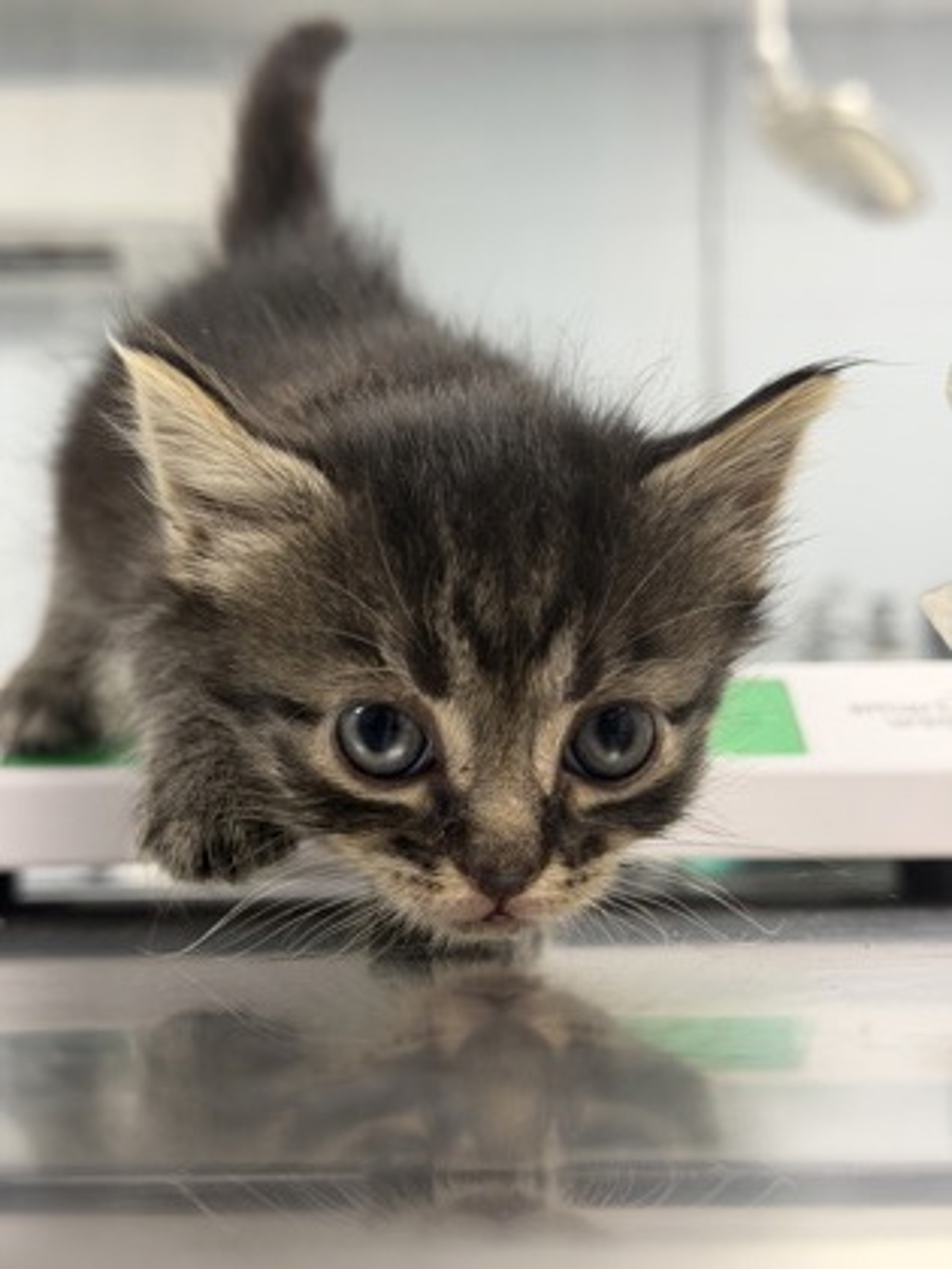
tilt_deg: +5.4
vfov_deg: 39.7
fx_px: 1760
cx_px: 476
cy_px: 634
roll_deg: -0.8
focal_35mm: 48
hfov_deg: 30.3
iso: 80
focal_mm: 6.76
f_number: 1.78
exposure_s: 1/60
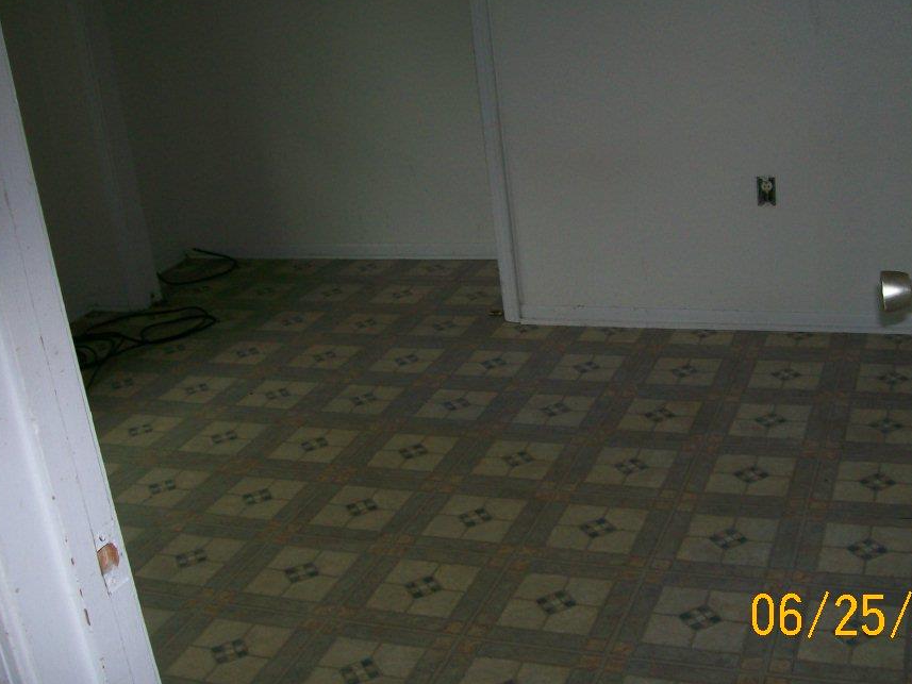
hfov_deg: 43.7
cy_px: 311
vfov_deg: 33.6
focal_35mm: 43
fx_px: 1133
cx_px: 536
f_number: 2.7
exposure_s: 1/64
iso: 80
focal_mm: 6
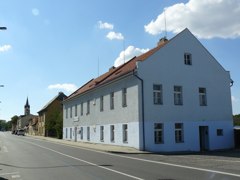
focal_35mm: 36
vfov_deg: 39.7
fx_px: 250
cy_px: 90
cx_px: 120
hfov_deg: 51.3
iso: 100
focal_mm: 6
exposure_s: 1/500
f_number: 6.3
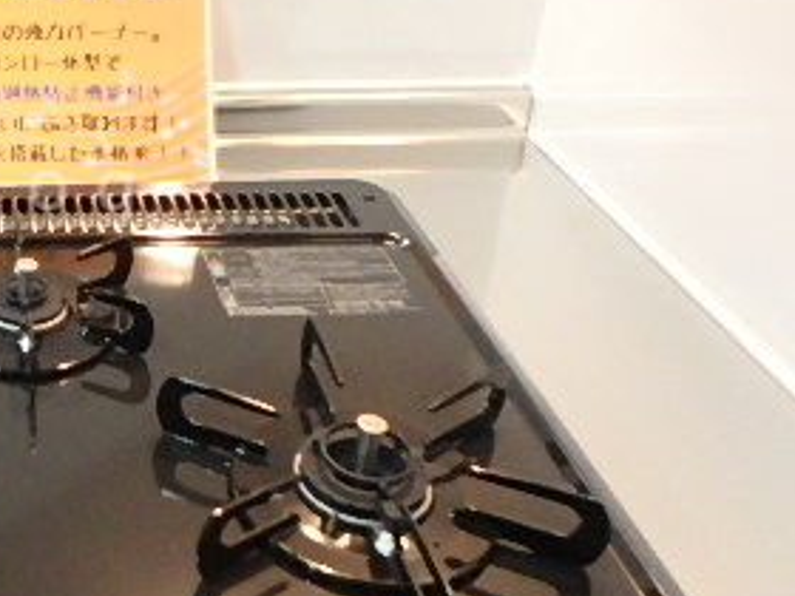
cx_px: -45
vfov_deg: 30.0
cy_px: 184
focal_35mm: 48
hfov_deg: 35.0
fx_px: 1102
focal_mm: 3.7
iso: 800
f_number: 3.5
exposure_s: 1/25
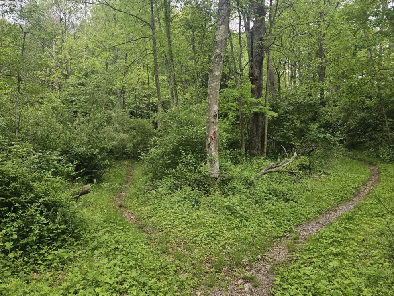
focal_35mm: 24
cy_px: 145
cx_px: 198
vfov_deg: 56.8
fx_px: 273
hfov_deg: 71.6
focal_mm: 5.4
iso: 25
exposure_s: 1/315
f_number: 1.8
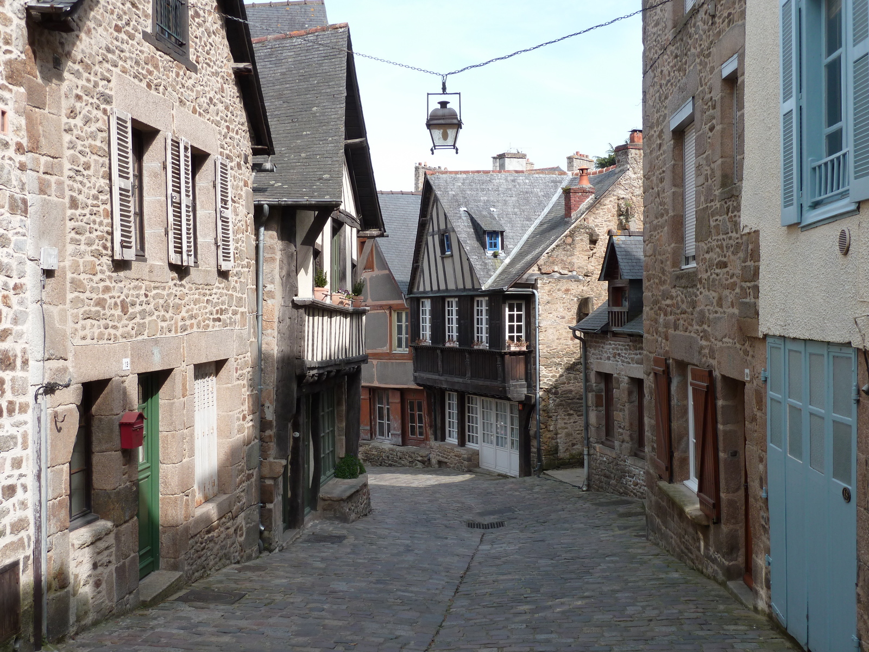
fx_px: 1004
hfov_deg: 46.8
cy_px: 326
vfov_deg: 36.0
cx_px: 434
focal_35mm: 40
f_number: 4
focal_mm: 6.5
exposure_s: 1/250
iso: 80
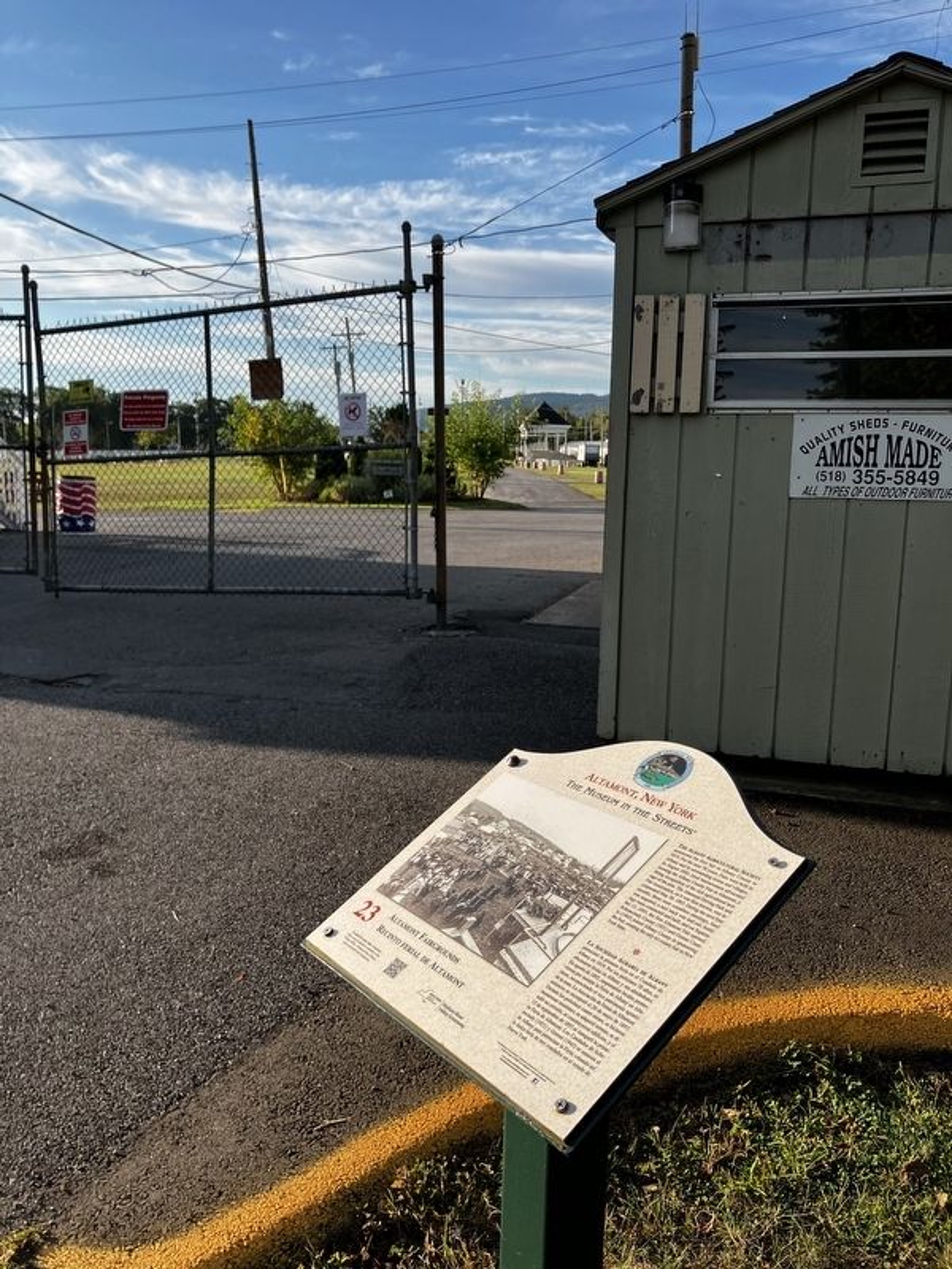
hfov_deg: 49.7
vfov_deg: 63.4
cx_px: 476
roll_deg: -0.1
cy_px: 634
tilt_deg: -9.5
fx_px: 1027
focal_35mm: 28
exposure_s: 1/1279
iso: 32
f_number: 1.8
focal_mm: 3.99
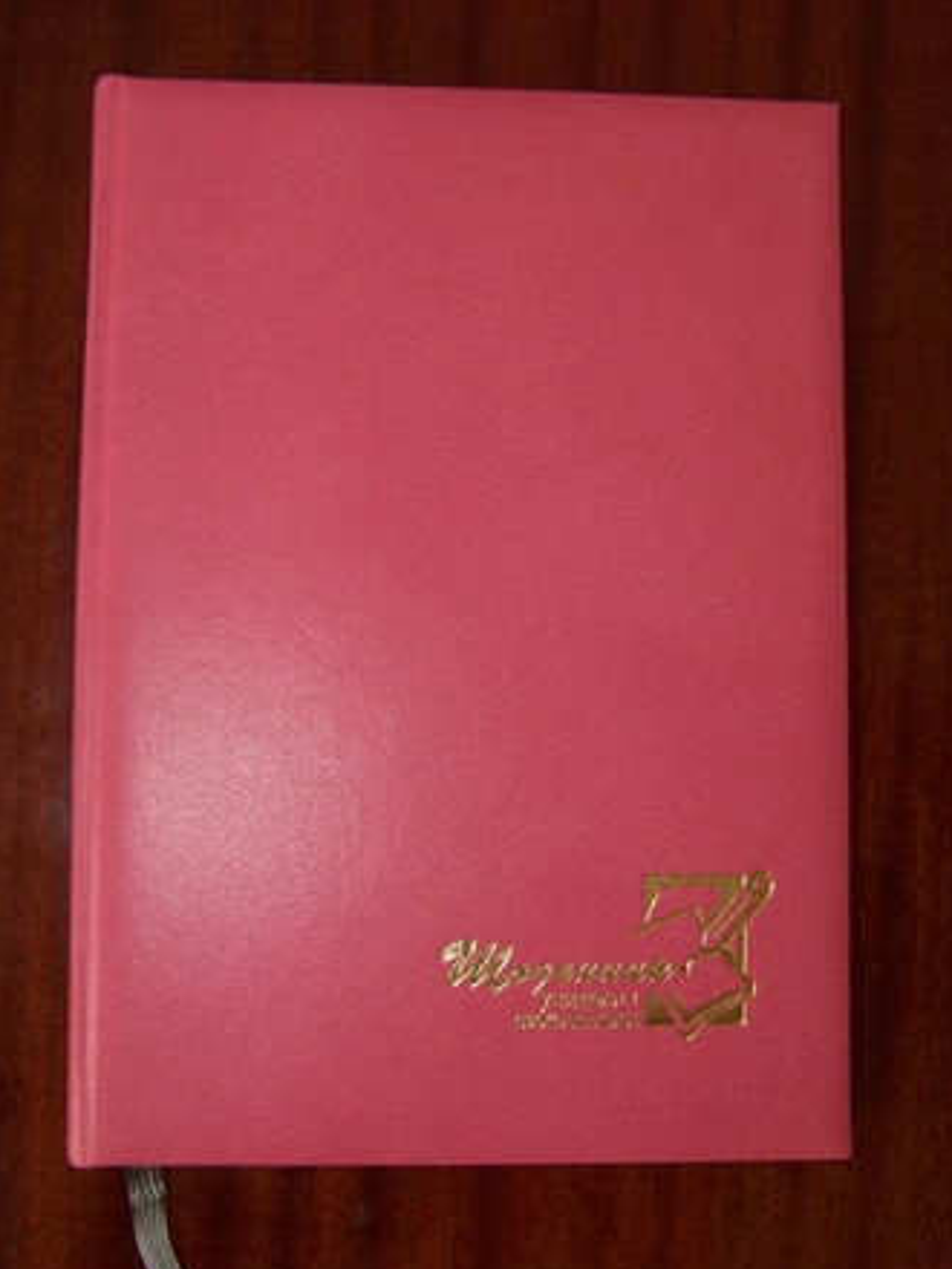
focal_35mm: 44
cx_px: 482
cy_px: 643
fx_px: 1613
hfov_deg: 32.9
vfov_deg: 42.9
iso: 200
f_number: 2.8
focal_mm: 6.75
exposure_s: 1/30
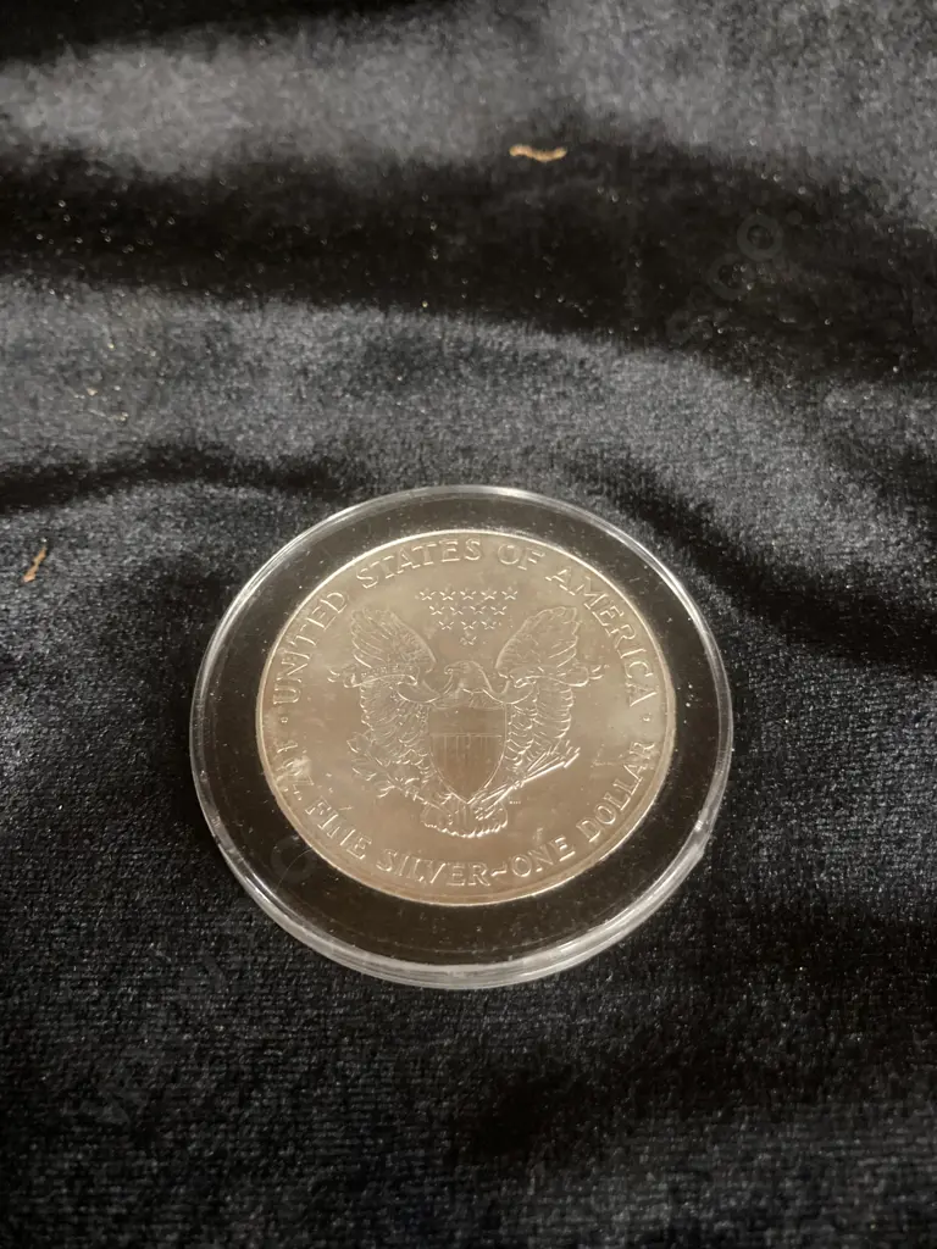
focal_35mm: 28
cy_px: 624
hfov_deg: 49.7
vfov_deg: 63.4
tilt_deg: -59.0
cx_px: 468
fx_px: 1011
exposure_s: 1/25
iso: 500
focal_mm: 3.99
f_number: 1.8
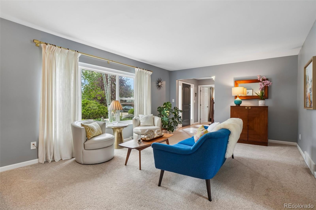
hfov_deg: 95.0
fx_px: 145
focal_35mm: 16
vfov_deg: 72.0
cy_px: 105
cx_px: 158
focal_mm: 11
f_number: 8
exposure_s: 1/15
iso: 400
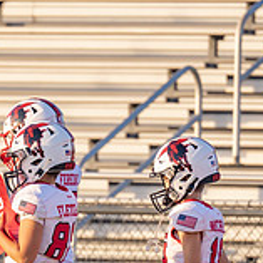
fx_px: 8269
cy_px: 245
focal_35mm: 962
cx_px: -40
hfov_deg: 1.8
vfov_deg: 1.8
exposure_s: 1/1250
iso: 640
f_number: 4
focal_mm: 280
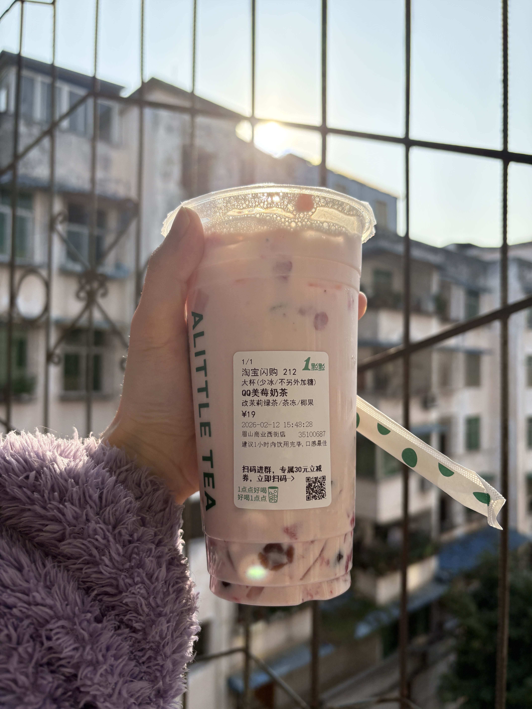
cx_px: 266
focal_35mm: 26
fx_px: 533
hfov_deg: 53.1
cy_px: 354
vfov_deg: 67.3
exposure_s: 1/3448
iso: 64
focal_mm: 5.96
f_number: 1.6
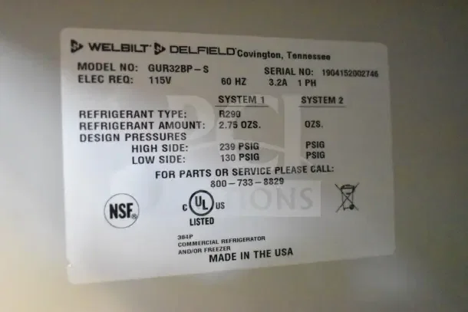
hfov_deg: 41.1
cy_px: 156
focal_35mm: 48
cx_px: 234
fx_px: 624
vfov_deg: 28.1
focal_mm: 32
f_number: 4.5
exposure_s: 1/50
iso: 22800
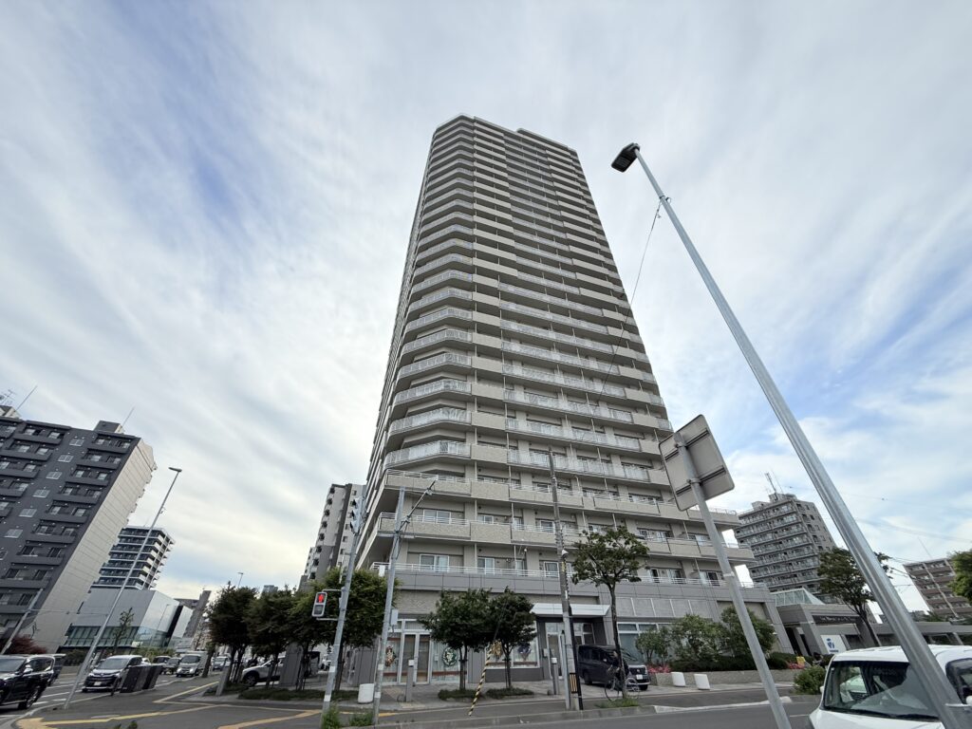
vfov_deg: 85.7
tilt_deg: +35.6
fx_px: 393
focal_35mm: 14
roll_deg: +0.6
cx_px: 486
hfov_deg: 102.1
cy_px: 364
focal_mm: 2.22
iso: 64
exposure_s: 1/2024
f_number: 2.2
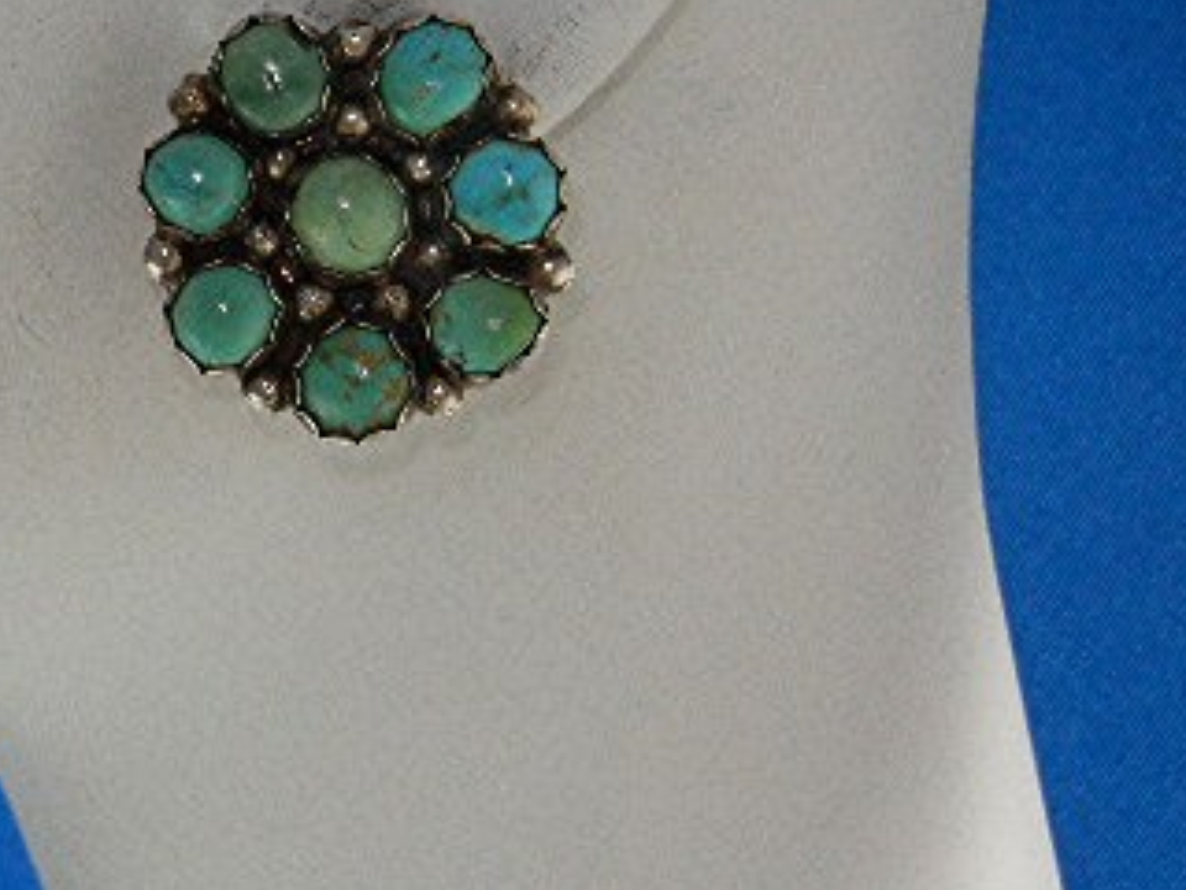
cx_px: 85
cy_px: 137
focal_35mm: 104
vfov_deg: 14.1
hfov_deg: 18.5
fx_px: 3563
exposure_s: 1/30
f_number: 3.9
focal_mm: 9.3
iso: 200
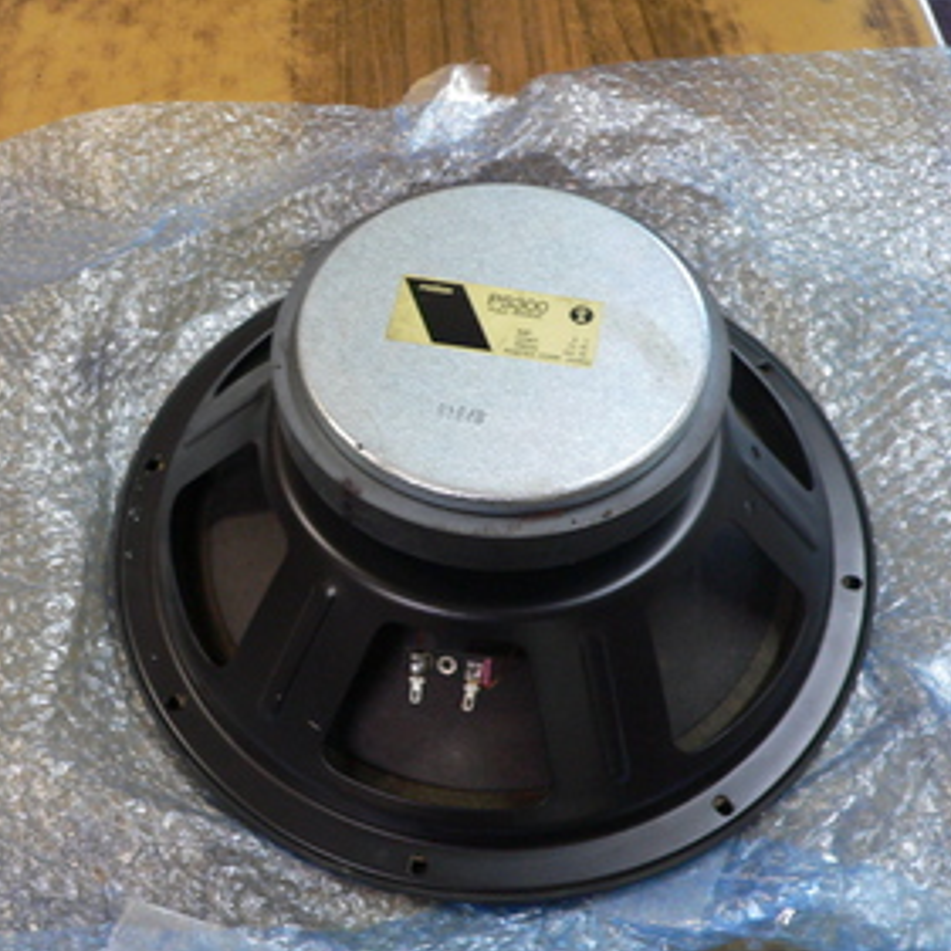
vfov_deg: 39.2
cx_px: 437
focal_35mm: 43
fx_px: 1337
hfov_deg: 39.1
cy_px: 479
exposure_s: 1/20
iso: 200
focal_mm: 6
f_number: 2.8
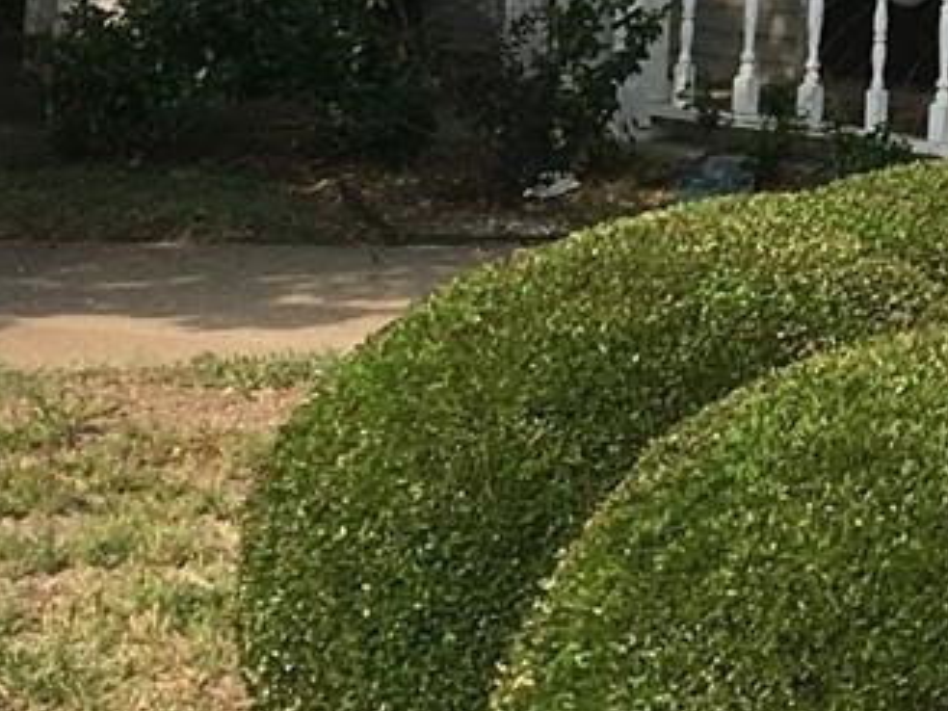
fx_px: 4957
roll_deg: -2.3
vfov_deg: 7.7
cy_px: -954
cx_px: 1656
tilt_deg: +5.6
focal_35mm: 181
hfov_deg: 10.3
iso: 25
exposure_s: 1/1399
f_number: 2.2
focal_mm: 4.15
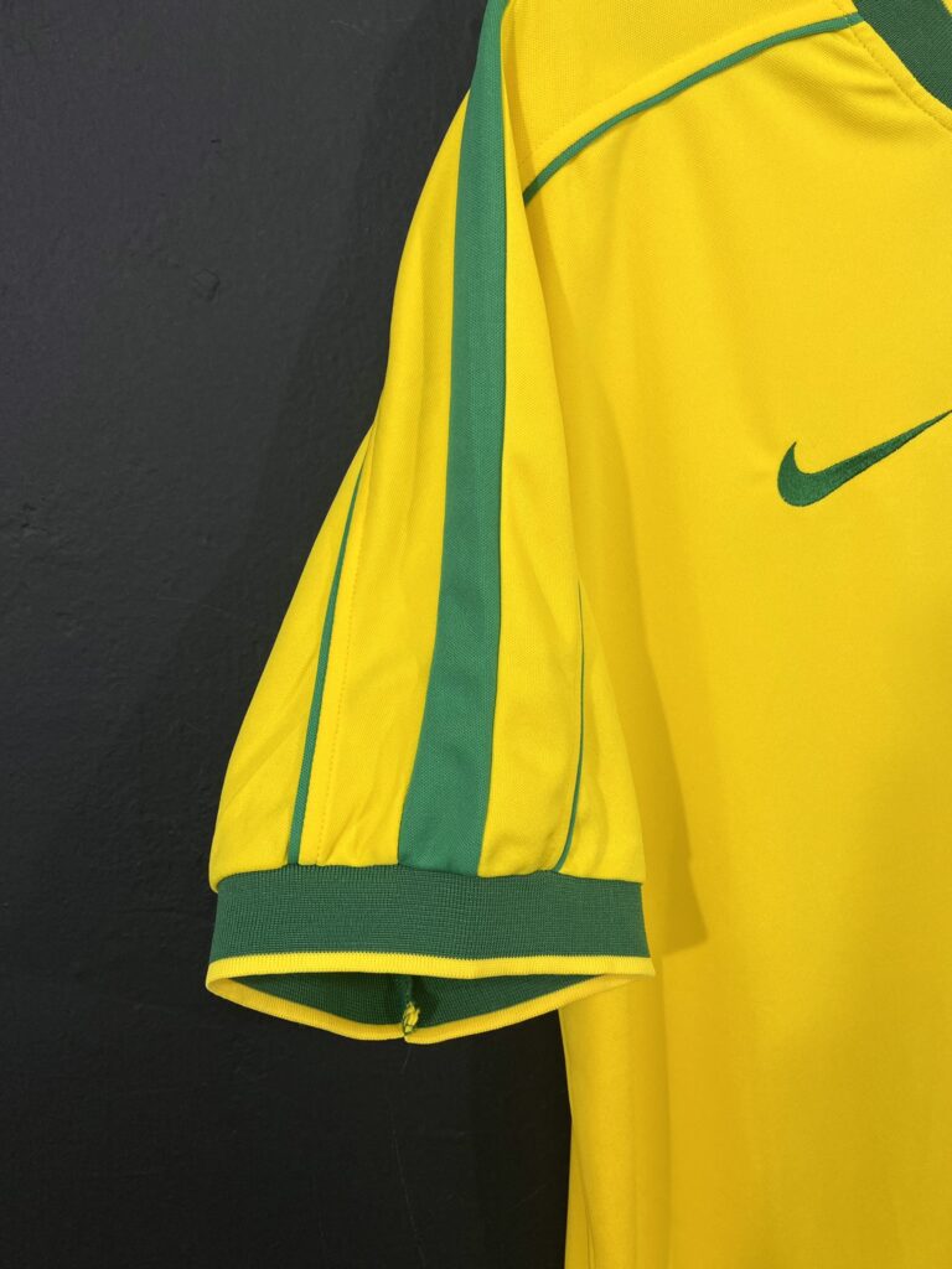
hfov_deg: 53.1
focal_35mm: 26
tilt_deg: -11.4
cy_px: 634
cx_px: 476
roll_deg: +5.7
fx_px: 953
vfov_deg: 67.3
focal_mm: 4.25
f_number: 1.8
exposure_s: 1/60
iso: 64
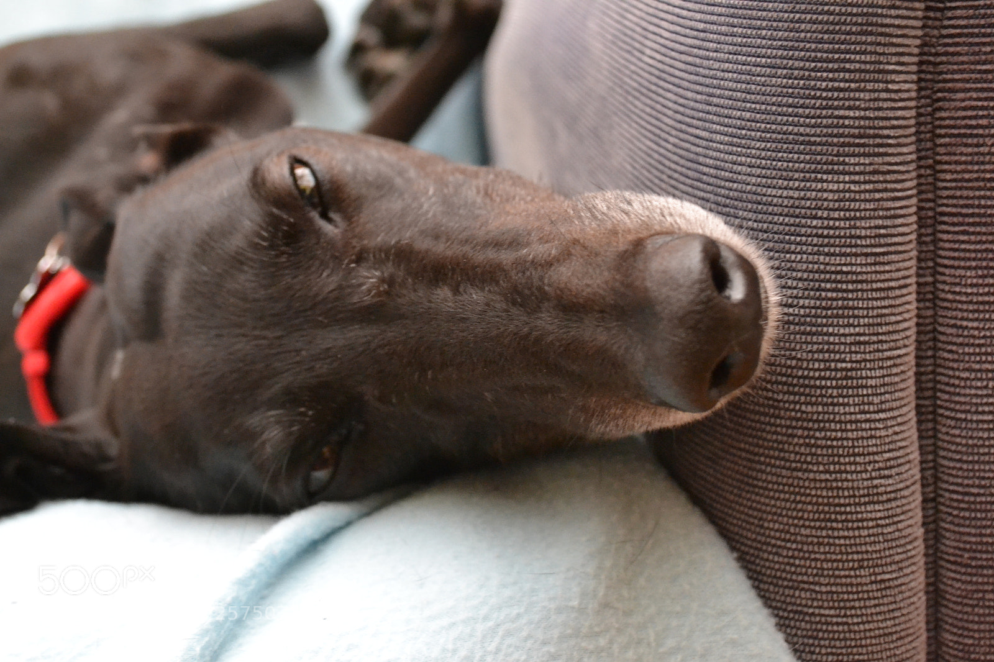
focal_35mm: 51
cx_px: 497
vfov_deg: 26.5
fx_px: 1408
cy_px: 331
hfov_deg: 38.9
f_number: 5
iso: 3200
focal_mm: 34
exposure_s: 1/125
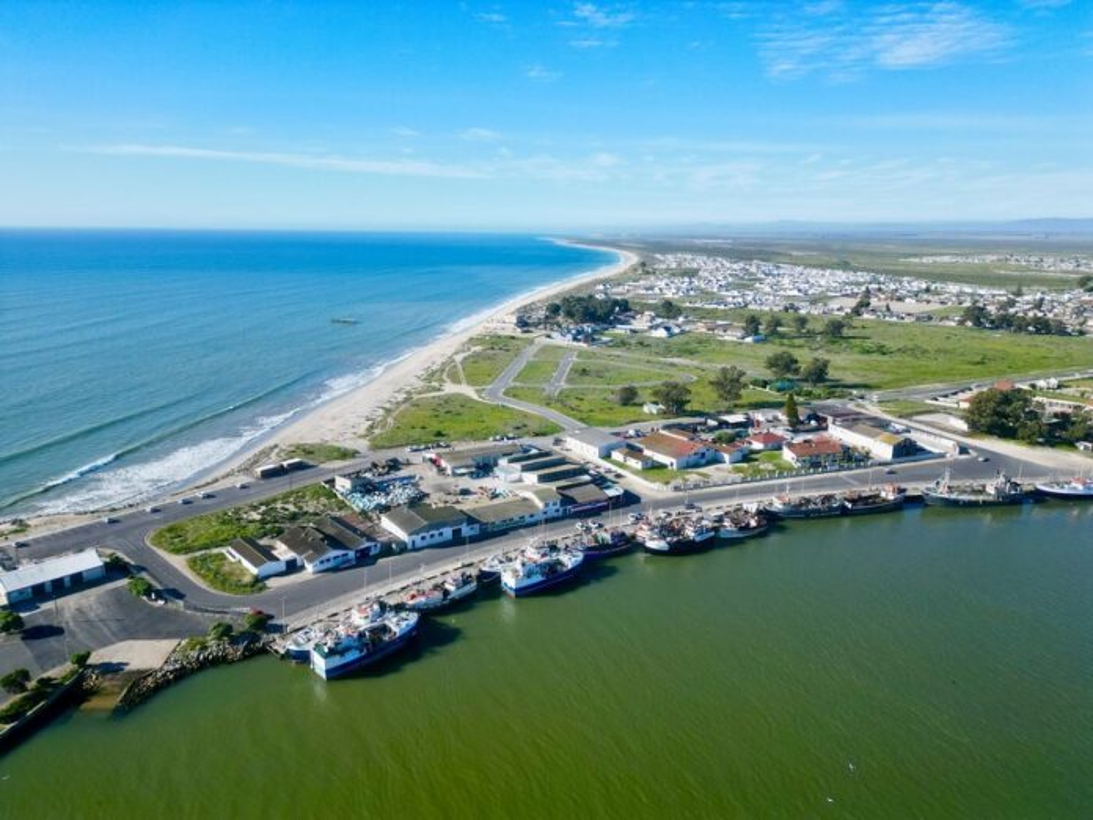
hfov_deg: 71.6
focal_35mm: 24
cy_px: 410
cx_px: 546
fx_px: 758
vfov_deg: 56.8
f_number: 1.7
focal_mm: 6.72
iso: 120
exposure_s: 1/2000
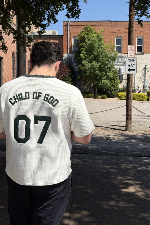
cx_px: 79
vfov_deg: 38.9
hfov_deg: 26.5
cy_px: 111
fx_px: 319
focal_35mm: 51
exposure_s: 1/6024
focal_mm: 6.76
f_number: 1.78
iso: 64
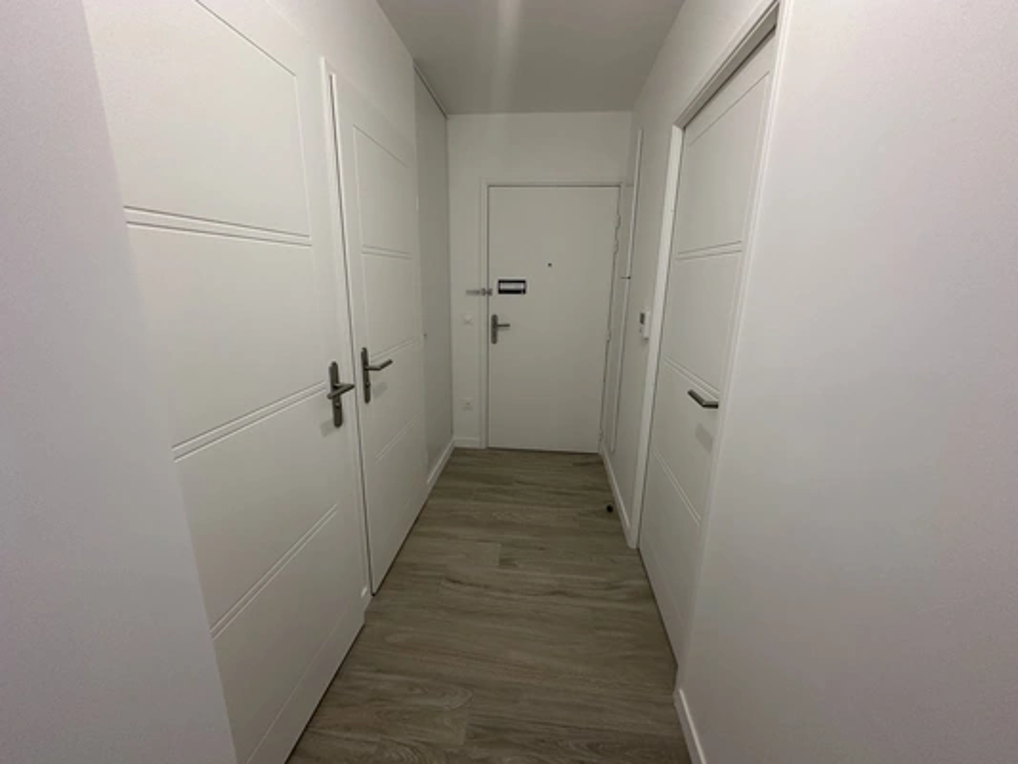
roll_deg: -0.6
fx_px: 412
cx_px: 509
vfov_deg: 85.7
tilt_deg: -13.2
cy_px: 382
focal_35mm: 14
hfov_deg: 102.1
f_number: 2.2
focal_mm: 2.22
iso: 250
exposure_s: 1/99
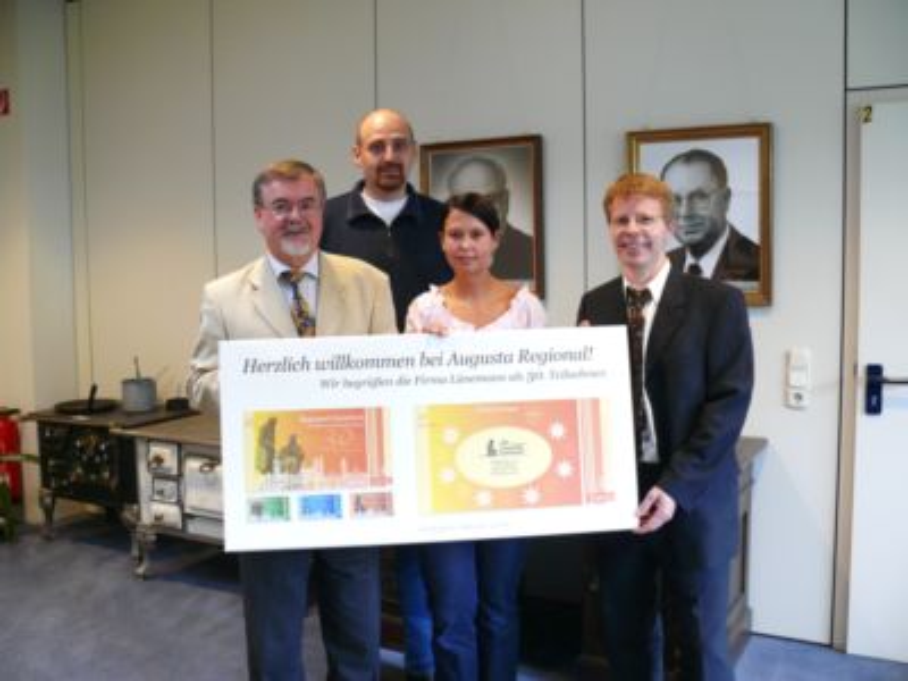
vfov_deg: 40.7
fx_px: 918
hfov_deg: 52.6
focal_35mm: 35
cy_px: 340
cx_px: 454
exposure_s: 1/8
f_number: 2.8
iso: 200
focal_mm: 7.4
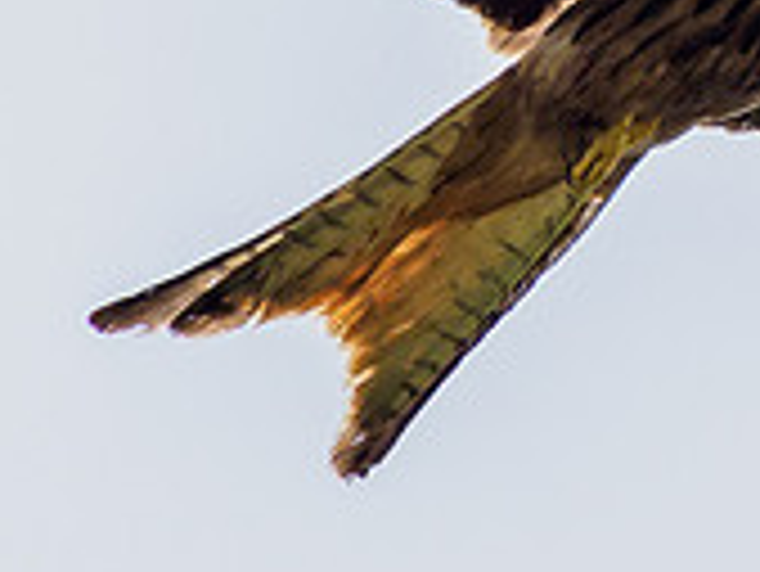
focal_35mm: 3101
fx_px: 68131
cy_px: -128
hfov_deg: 0.6
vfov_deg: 0.5
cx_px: 846
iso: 200
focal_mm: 300
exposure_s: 1/2000
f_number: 5
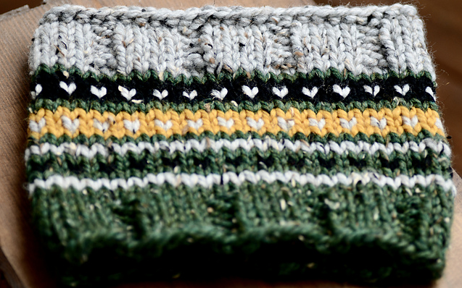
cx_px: 231
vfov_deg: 9.5
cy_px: 142
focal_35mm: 138
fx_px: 1737
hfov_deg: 15.1
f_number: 3.5
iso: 400
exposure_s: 1/100
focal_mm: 90
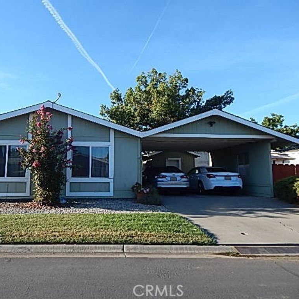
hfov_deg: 60.2
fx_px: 254
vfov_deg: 60.9
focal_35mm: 26
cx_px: 114
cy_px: 150
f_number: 3
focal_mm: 4
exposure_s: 1/800
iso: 125
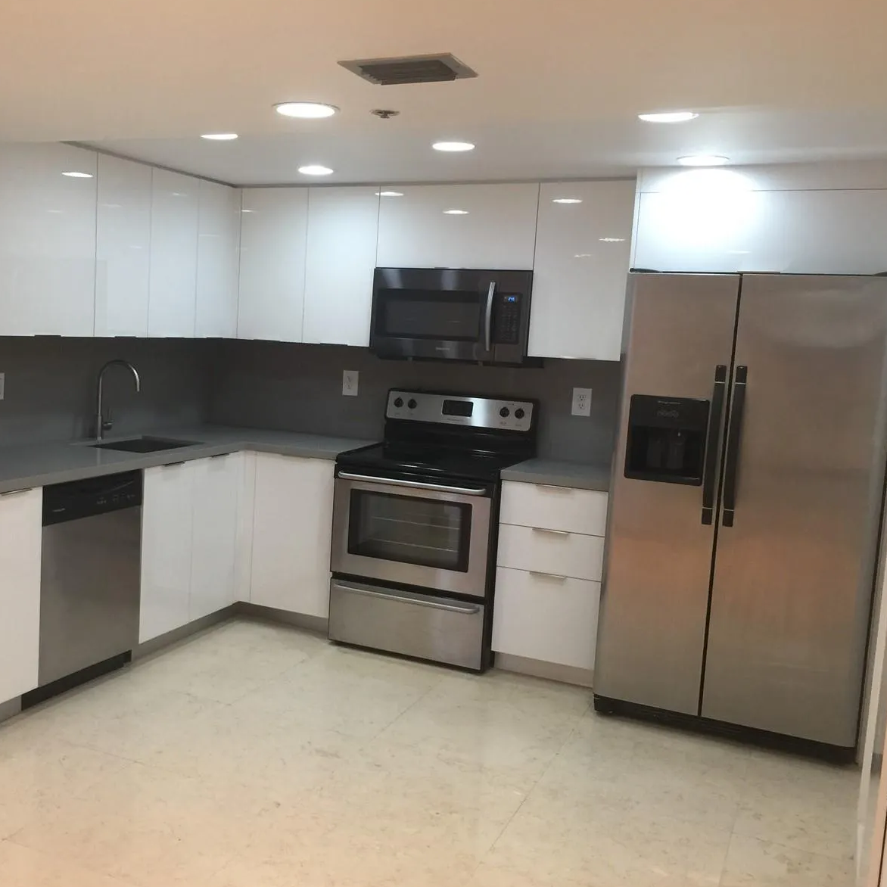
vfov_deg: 47.2
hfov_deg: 46.7
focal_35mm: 35
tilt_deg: -5.7
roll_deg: -3.8
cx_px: 314
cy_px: 443
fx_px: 1015
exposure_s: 1/15
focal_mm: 4.15
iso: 50
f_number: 2.2
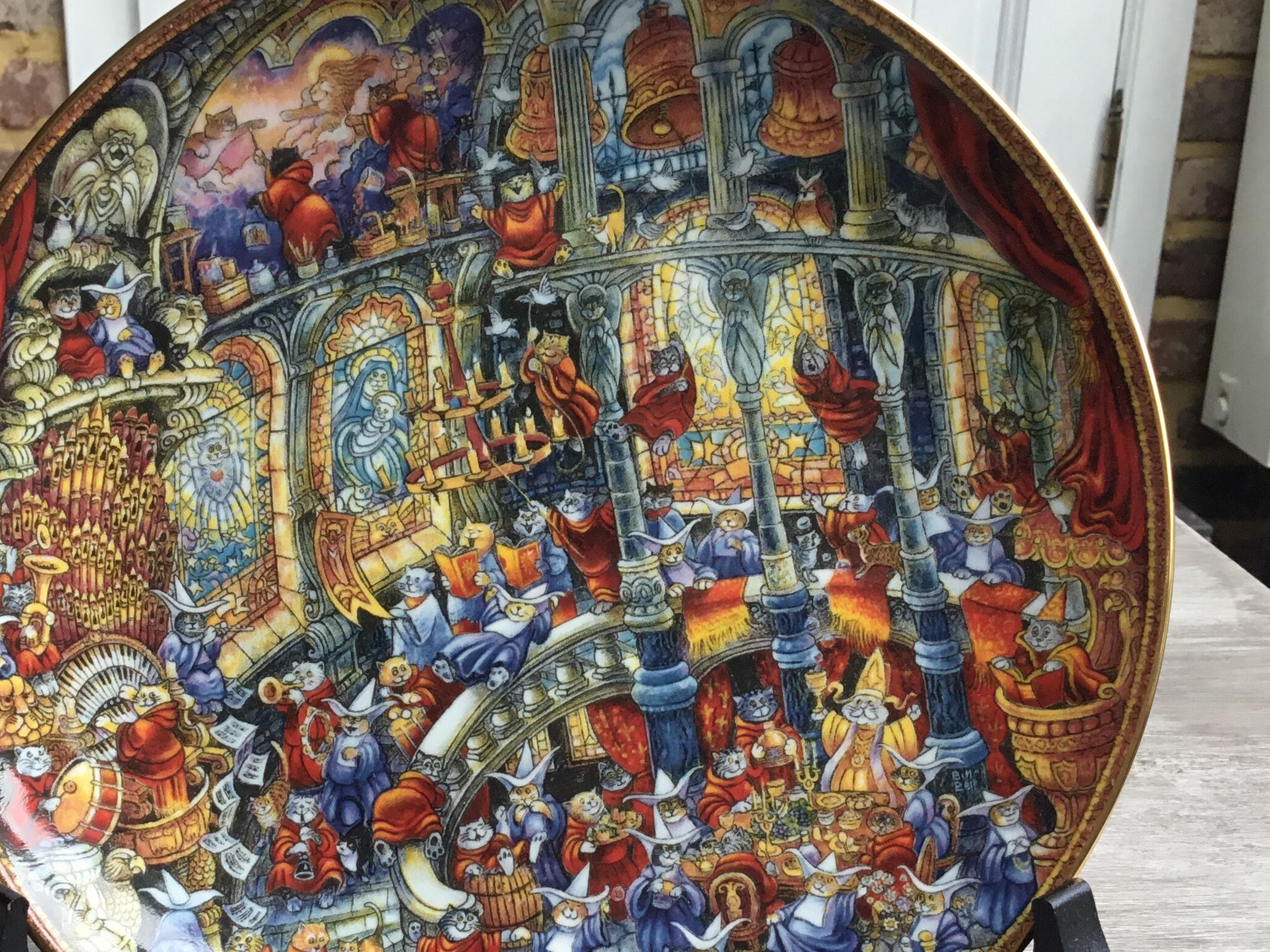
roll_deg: -1.7
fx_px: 1798
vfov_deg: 29.5
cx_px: 493
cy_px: 620
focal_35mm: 49
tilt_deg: -21.4
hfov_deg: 38.7
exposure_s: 1/100
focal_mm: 3.3
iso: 50
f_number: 2.4
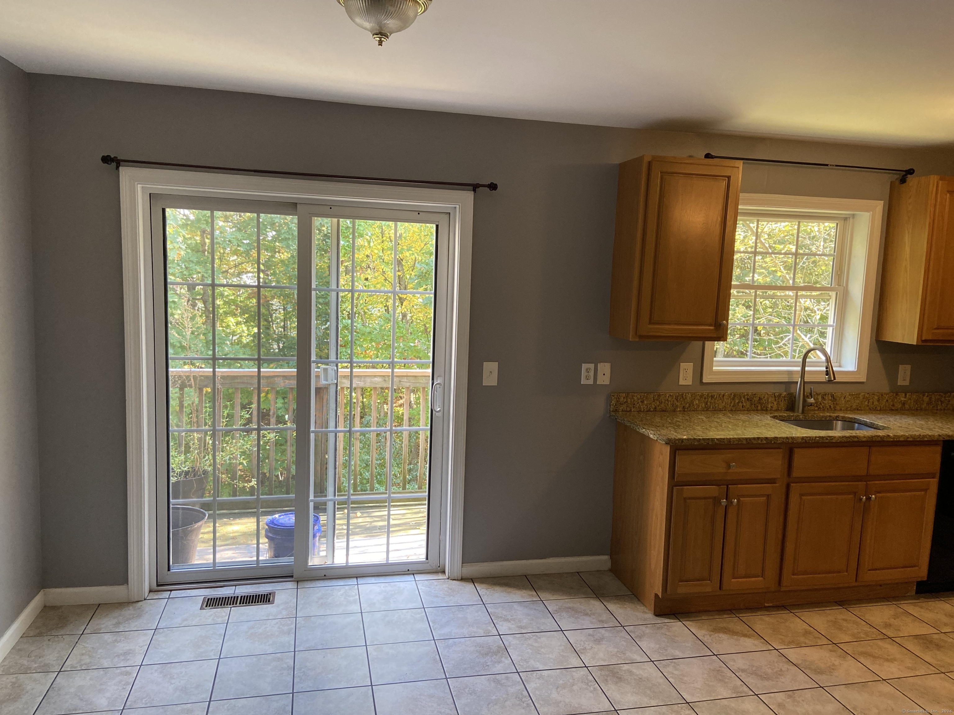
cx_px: 477
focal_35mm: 26
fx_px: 717
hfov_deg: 67.3
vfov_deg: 53.1
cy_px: 358
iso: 200
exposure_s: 1/60
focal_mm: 4.25
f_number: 1.8
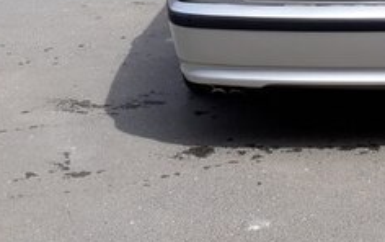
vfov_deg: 15.7
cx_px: 334
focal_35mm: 80
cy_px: -52
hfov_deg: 25.1
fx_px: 840
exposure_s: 1/984
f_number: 1.9
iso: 40
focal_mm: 3.6
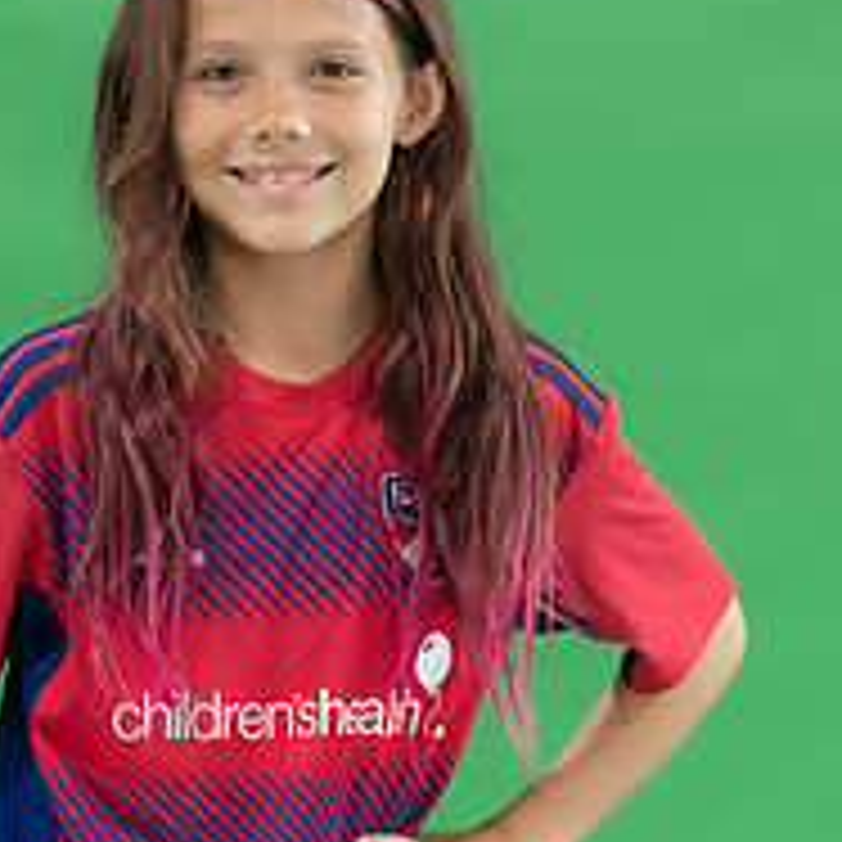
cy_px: 444
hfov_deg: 4.7
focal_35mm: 374
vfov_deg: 4.7
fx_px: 10292
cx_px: 320
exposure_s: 1/250
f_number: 2.8
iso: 1000
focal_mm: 142
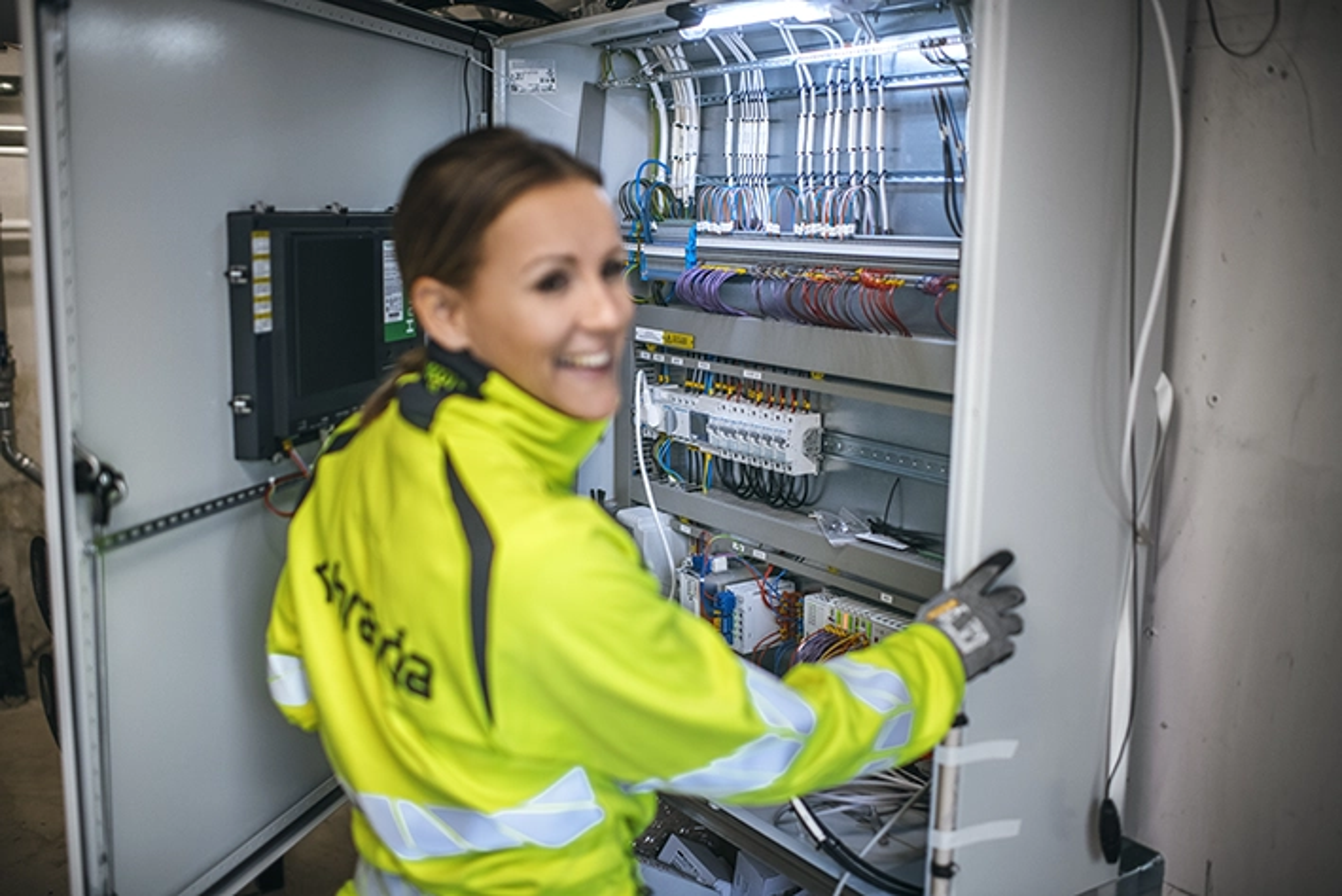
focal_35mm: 35
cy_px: 448
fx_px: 1305
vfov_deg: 37.9
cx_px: 671
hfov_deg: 54.4
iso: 800
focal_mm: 35
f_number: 2
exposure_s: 1/1250
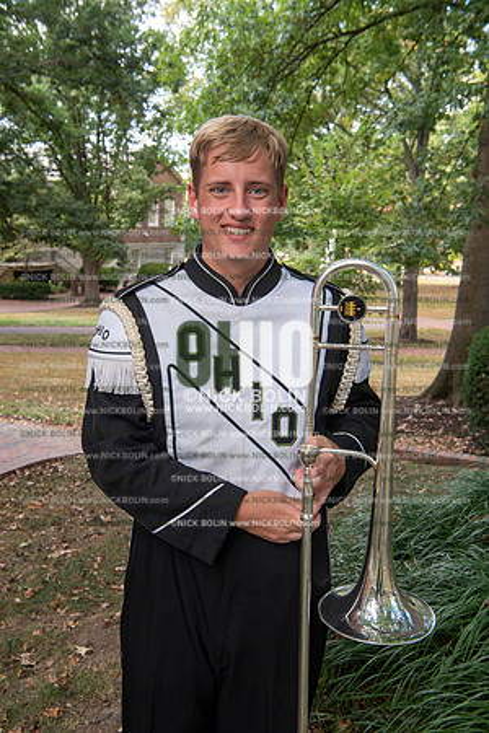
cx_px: 244
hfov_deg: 33.4
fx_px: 815
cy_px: 366
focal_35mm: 40
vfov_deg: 48.5
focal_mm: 40
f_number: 8
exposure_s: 1/100
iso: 500
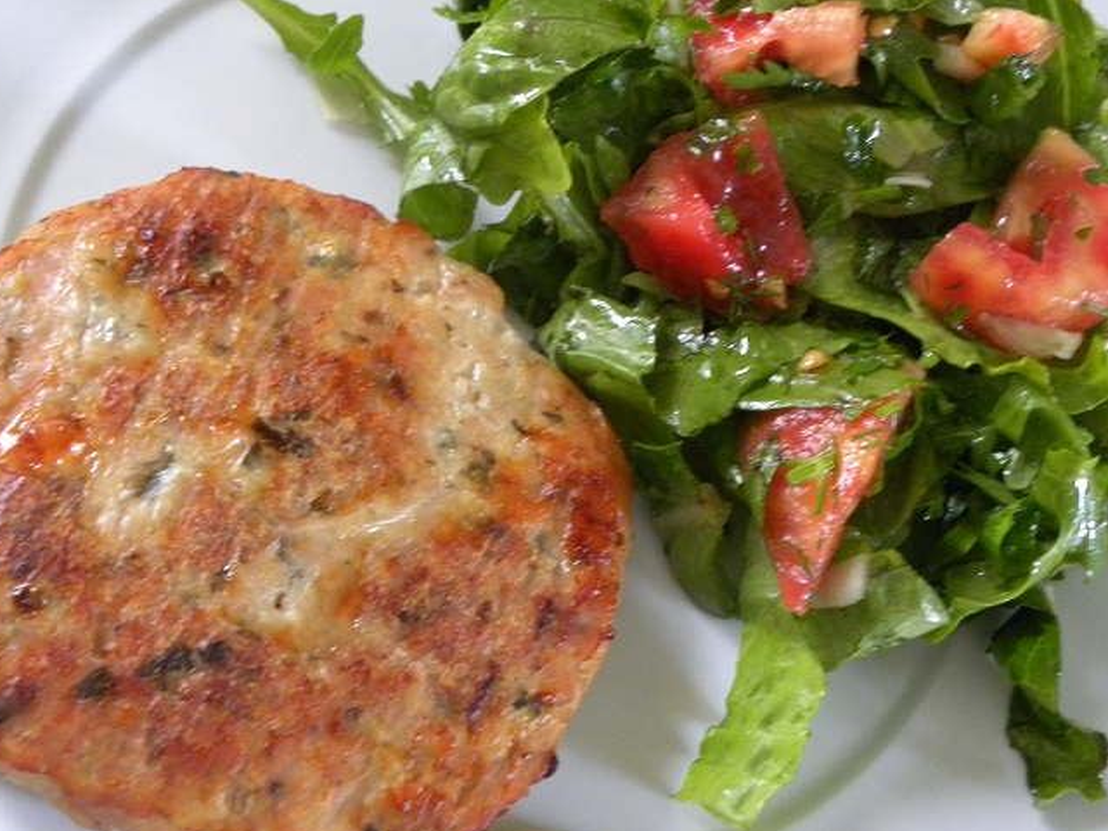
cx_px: 473
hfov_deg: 29.8
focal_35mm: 65
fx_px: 2081
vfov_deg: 22.6
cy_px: 433
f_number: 3.5
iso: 400
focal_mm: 9.2
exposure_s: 1/46.5
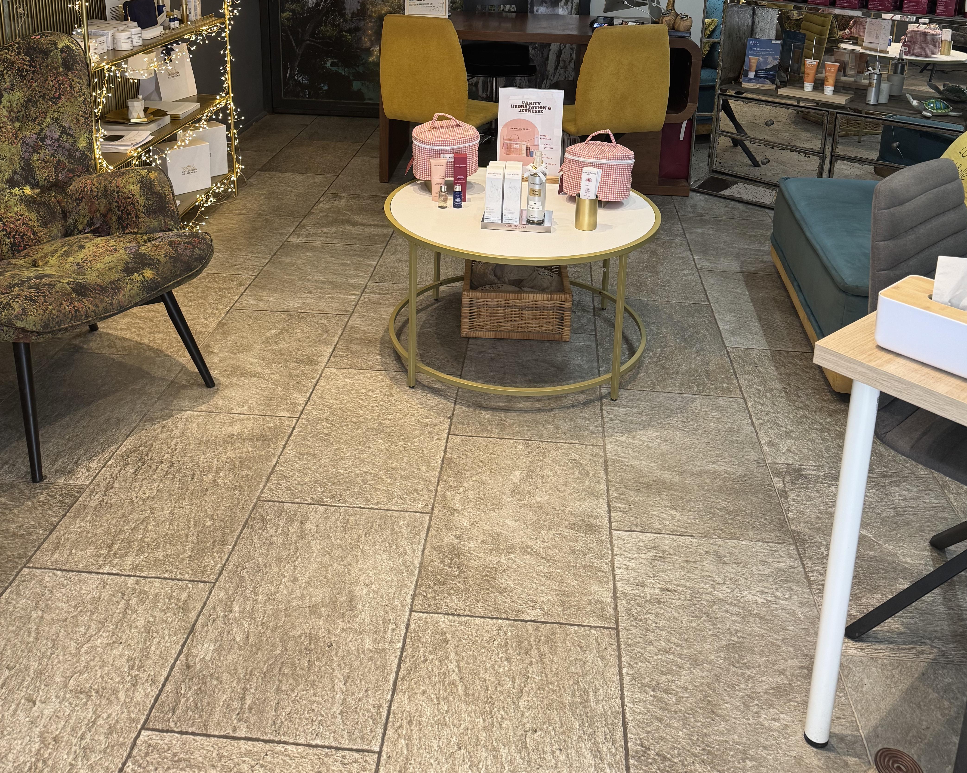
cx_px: 488
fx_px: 916
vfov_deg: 43.1
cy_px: 124
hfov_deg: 55.7
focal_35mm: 32
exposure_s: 1/50
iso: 160
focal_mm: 6.76
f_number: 1.78
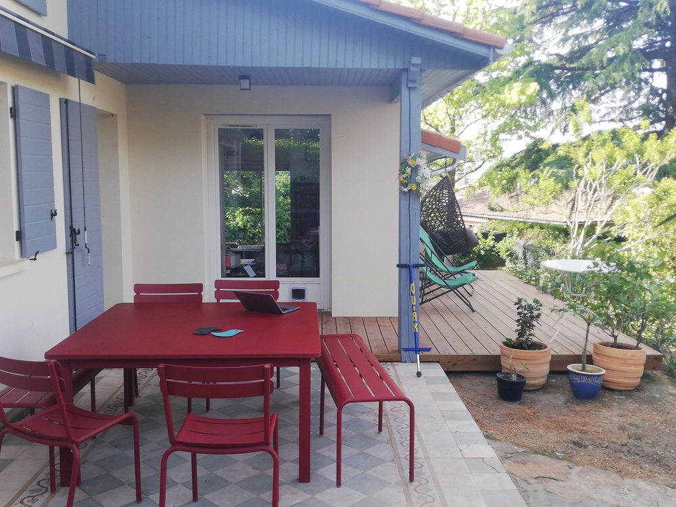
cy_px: 254
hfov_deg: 54.0
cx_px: 338
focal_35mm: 34
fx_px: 664
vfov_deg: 41.8
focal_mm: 3.81
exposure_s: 1/105
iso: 50
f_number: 2.2
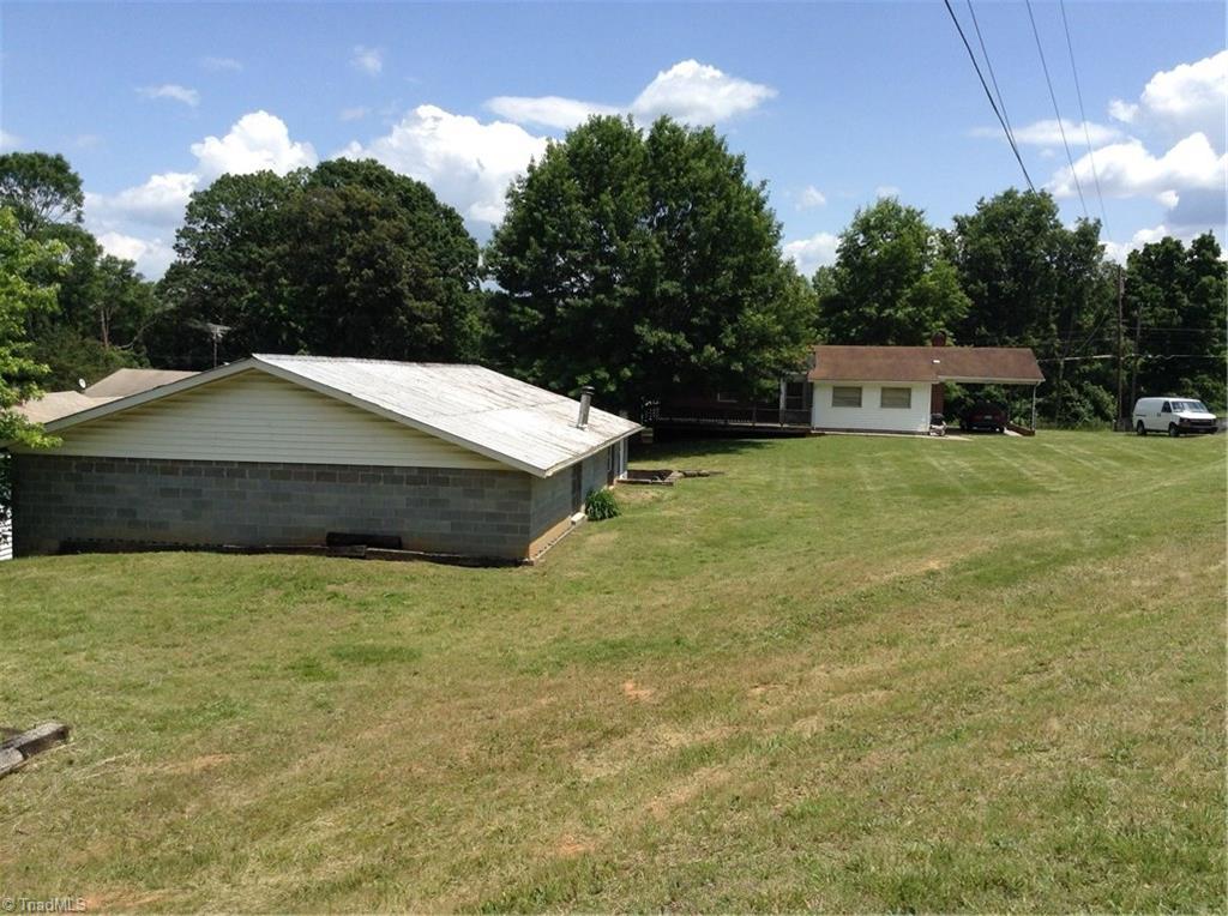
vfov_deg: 42.8
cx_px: 614
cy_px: 458
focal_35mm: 33
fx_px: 1168
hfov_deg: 55.4
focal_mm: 3.3
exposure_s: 1/1567
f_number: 2.4
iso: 25
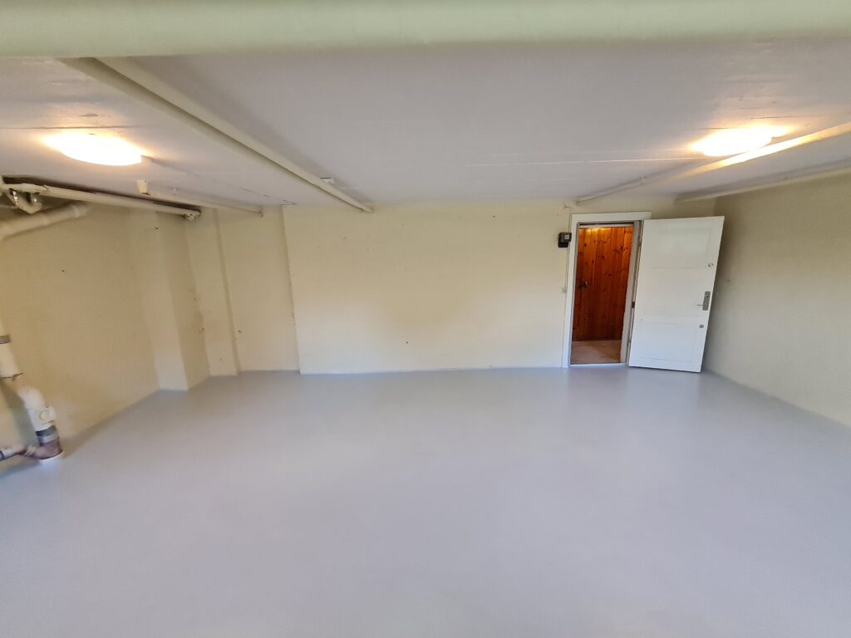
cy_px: 319
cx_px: 426
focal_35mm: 13
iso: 400
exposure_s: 1/50
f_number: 2.2
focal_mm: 1.74
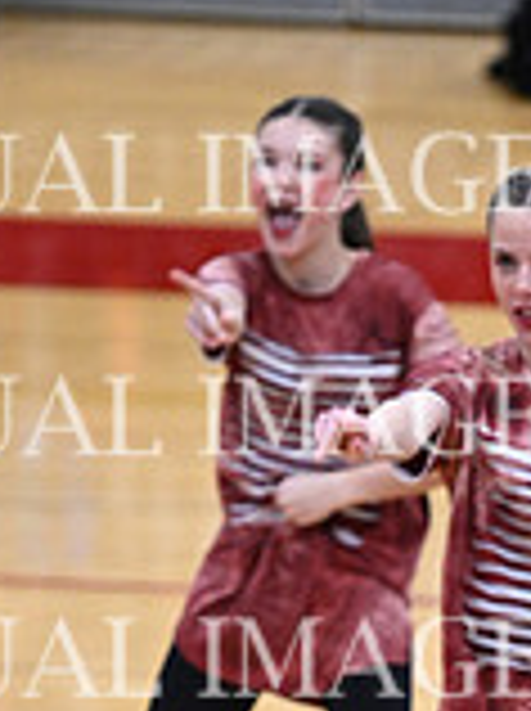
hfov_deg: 2.3
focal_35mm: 637
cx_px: 551
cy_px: 778
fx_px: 13064
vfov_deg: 3.1
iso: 4000
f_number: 2.8
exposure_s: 1/400
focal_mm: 180
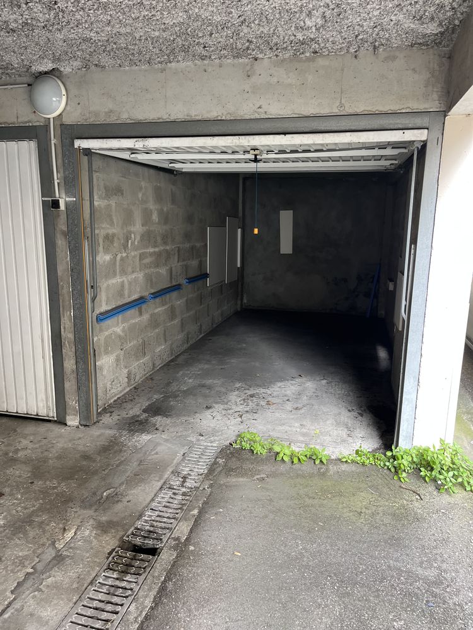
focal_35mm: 26
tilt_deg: -14.5
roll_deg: -1.9
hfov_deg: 53.1
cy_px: 315
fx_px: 474
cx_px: 236
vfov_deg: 67.3
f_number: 1.6
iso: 125
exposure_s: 1/118
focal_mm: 5.1
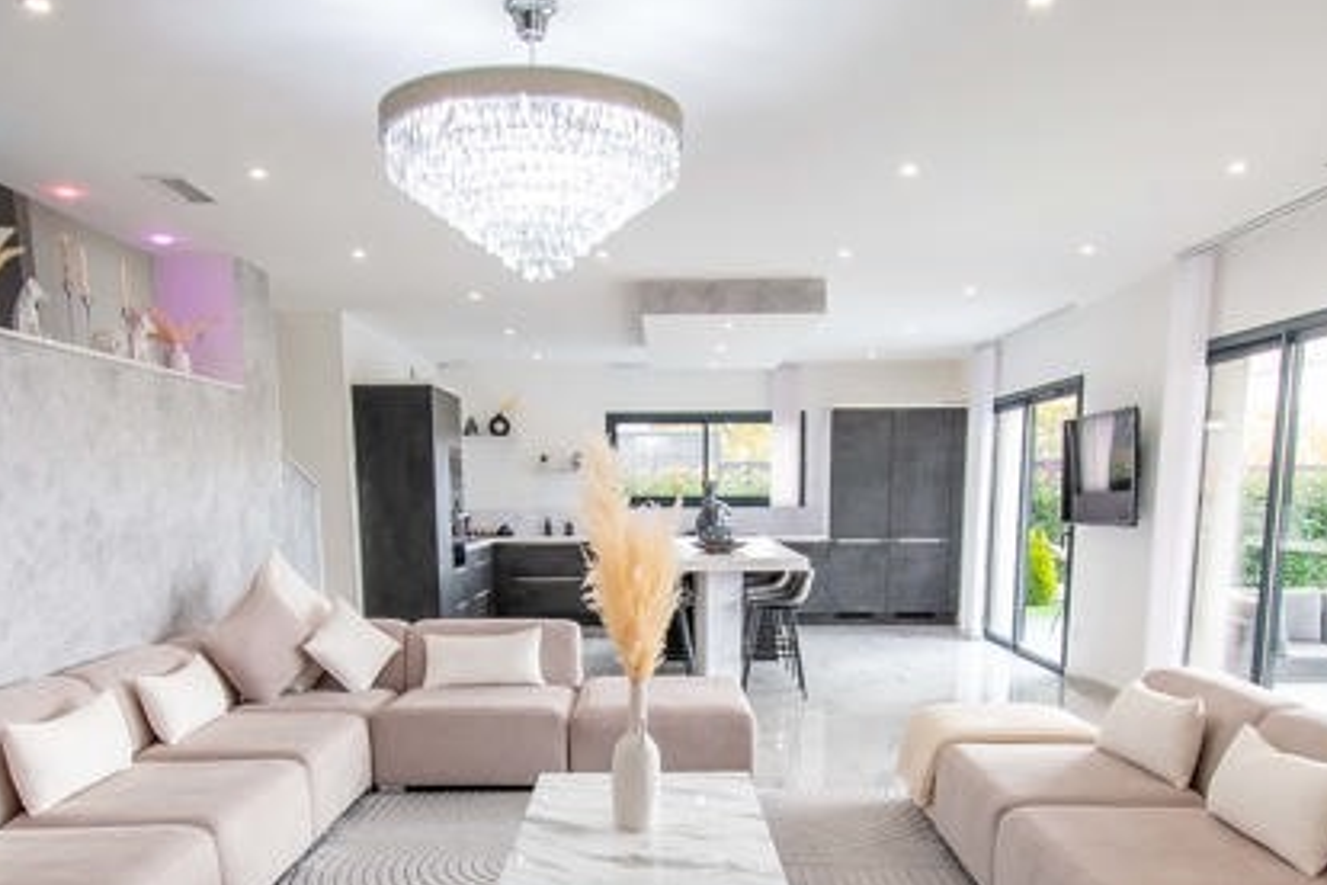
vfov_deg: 43.0
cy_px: 701
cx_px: 654
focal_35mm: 29
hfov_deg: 63.7
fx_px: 1069
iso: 400
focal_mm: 10
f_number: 6.3
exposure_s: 1/50
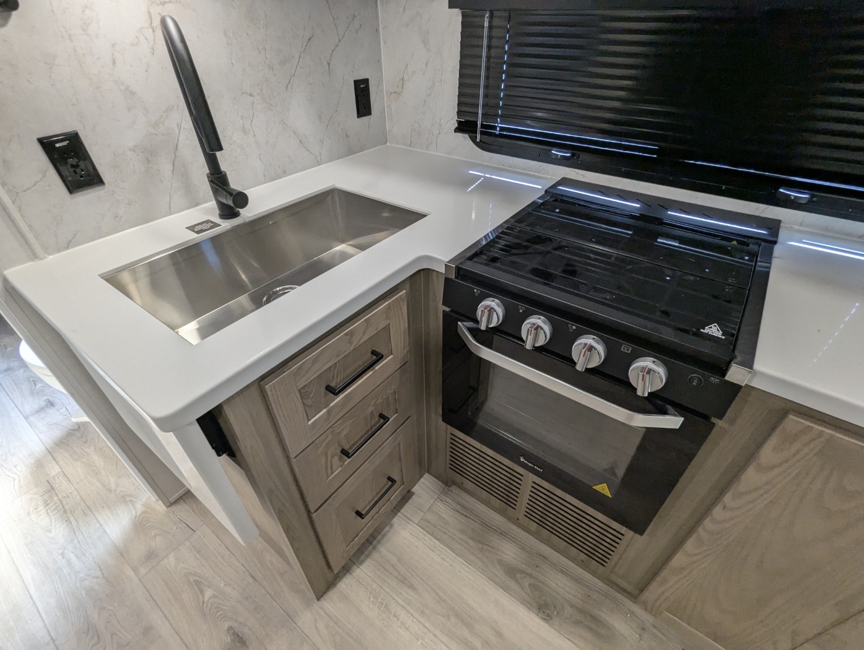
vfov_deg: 78.2
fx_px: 400
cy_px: 325
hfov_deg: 94.4
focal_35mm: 16
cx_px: 432
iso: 162
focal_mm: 2.35
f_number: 2.2
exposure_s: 1/73.9
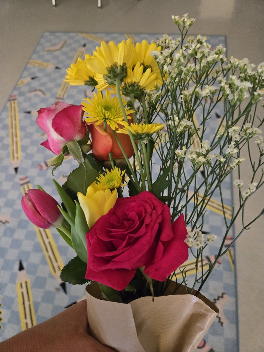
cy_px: 176
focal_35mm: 23
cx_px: 132
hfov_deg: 58.9
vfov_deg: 73.9
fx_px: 234
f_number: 1.8
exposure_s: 1/60
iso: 1250
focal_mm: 5.4
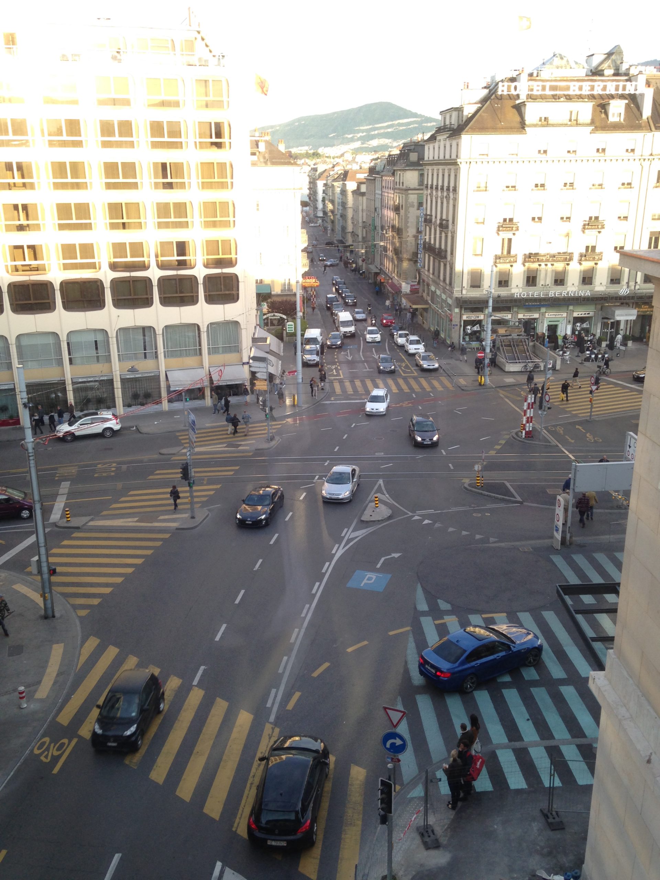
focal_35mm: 33
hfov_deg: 42.9
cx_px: 330
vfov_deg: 55.4
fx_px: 839
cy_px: 440
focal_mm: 4.12
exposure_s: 1/127
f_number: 2.4
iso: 50
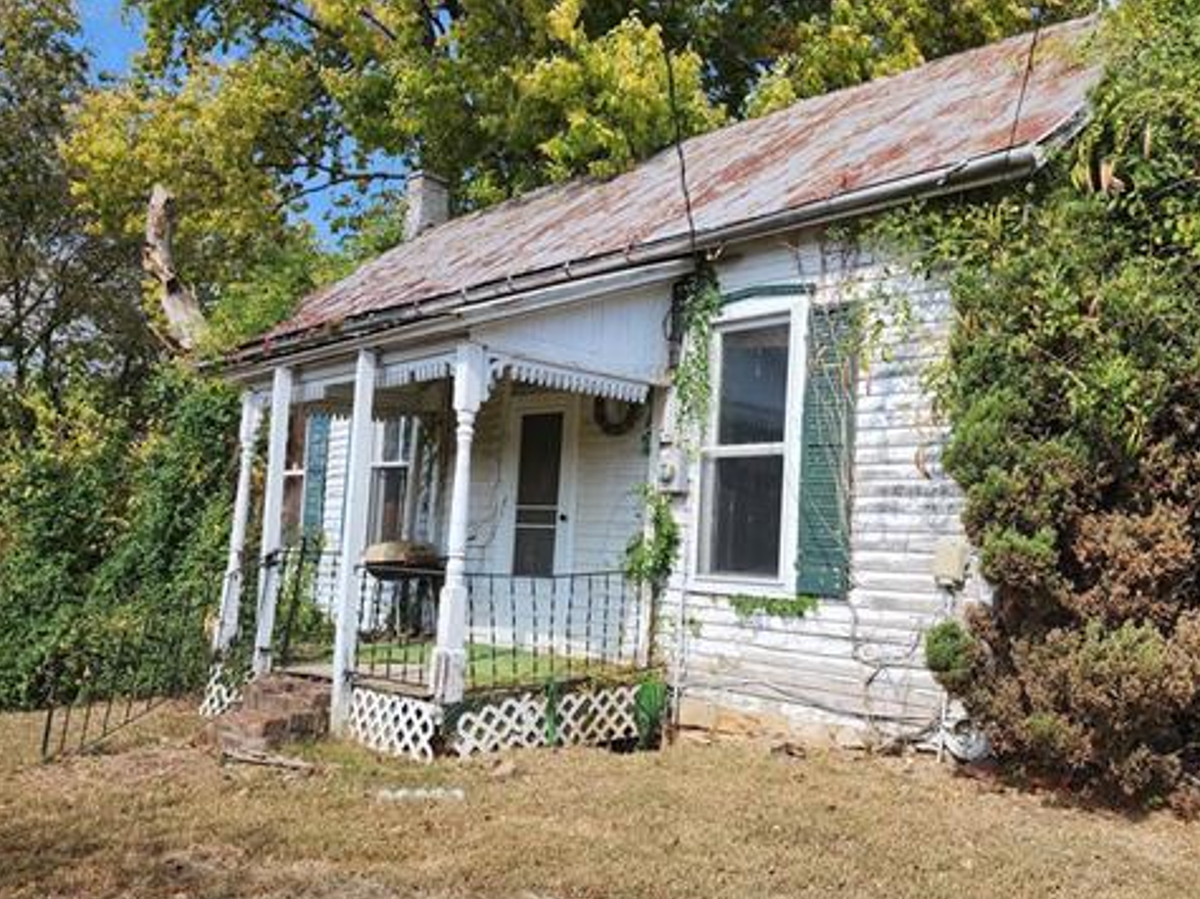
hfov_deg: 58.4
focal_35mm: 31
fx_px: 1074
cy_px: 523
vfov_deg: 45.3
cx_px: 586
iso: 12
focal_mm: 6.4
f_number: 1.8
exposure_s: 1/984
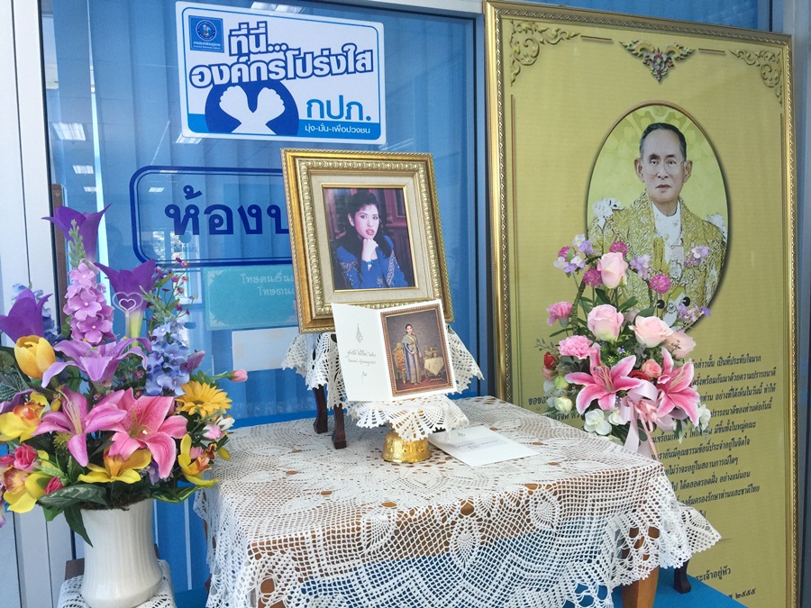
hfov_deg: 61.7
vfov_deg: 48.2
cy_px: 304
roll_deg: +0.6
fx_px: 679
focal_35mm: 29
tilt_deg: -6.4
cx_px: 406
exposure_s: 1/33
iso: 40
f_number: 2.2
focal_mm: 4.15
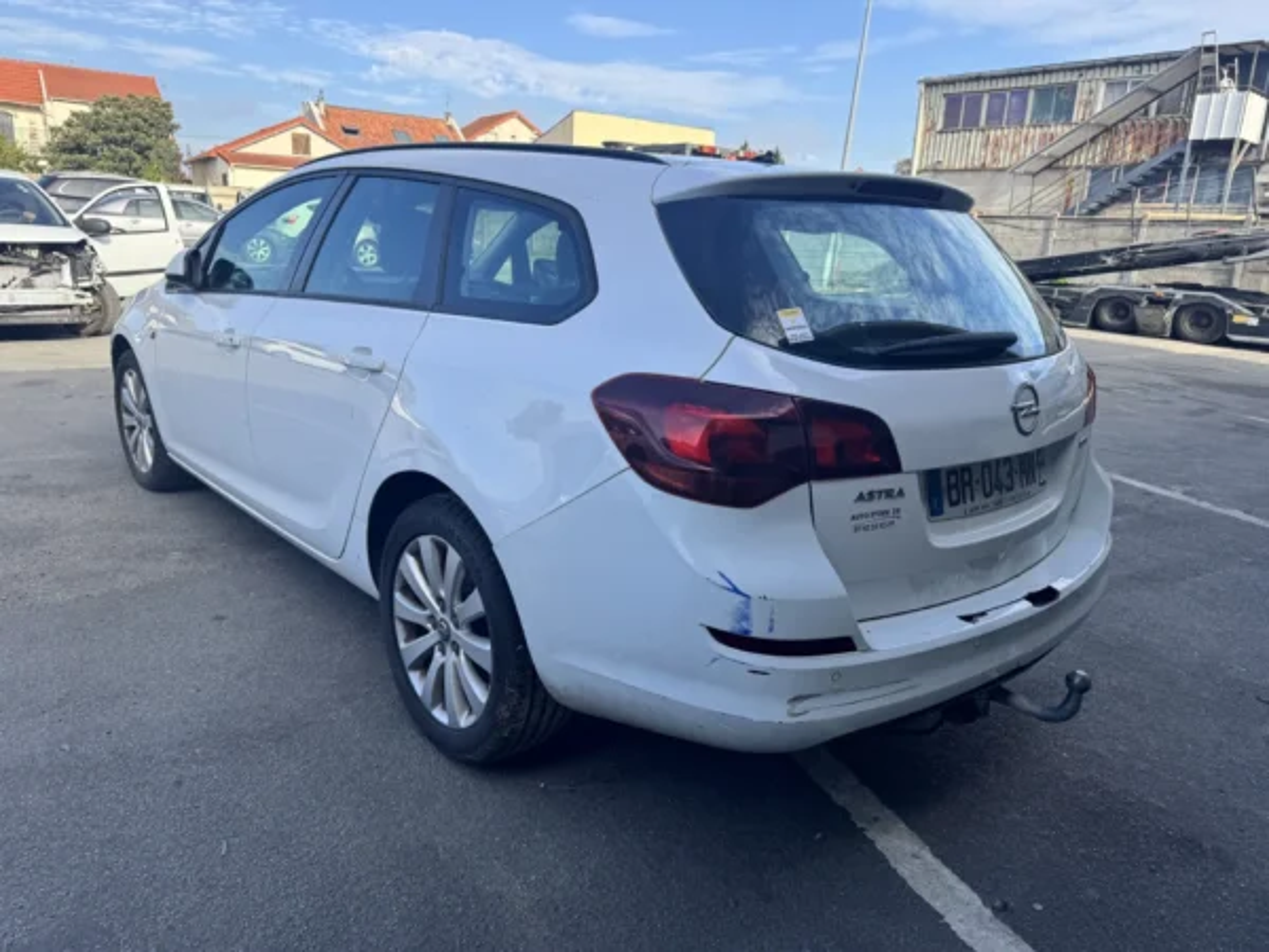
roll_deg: -1.4
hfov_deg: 71.6
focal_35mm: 24
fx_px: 880
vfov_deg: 56.8
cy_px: 476
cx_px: 634
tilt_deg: -12.6
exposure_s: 1/1238
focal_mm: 6.76
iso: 80
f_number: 1.78
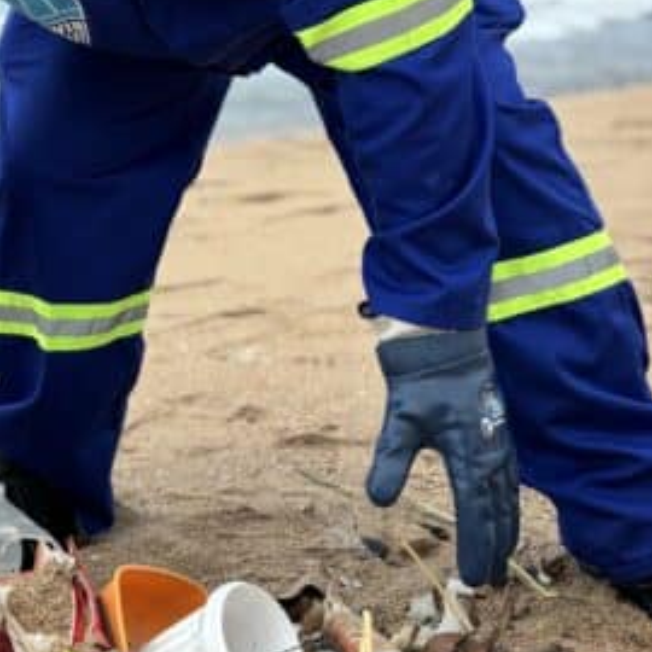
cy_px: 63
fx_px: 1449
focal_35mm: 68
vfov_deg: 24.6
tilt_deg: -5.5
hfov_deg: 25.0
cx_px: 140
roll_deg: -1.5
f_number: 1.6
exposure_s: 1/3413
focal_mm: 5.96
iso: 50
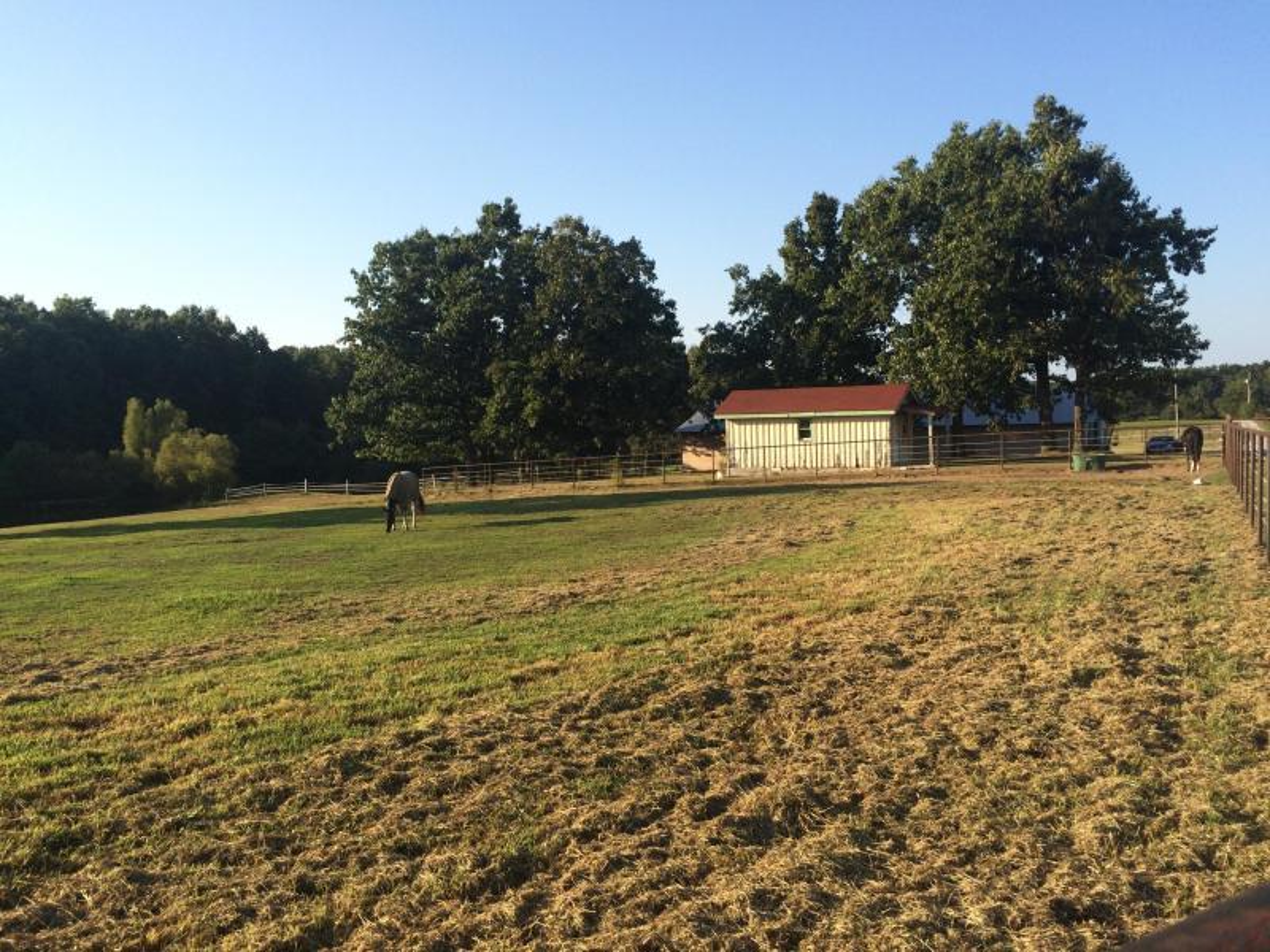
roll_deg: -1.9
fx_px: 1064
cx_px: 635
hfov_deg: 61.7
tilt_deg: -6.6
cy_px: 476
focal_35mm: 29
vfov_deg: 48.2
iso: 32
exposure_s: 1/1520
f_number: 2.2
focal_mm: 4.15
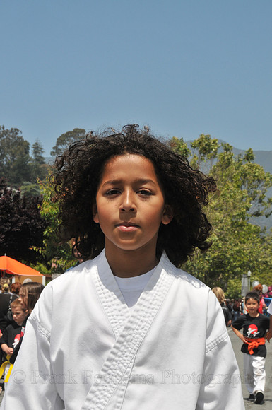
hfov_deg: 14.0
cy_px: 205
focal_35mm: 98
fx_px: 1108
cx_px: 136
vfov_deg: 20.9
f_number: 22
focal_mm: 65
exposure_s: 1/250
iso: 400
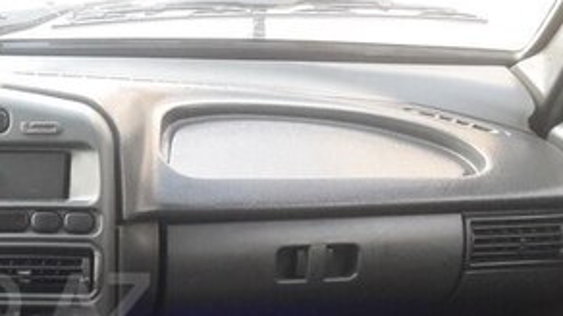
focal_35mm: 69
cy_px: 302
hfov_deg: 28.0
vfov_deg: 17.1
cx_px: -46
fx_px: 1030
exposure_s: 1/33
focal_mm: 3.7
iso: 200
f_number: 1.9
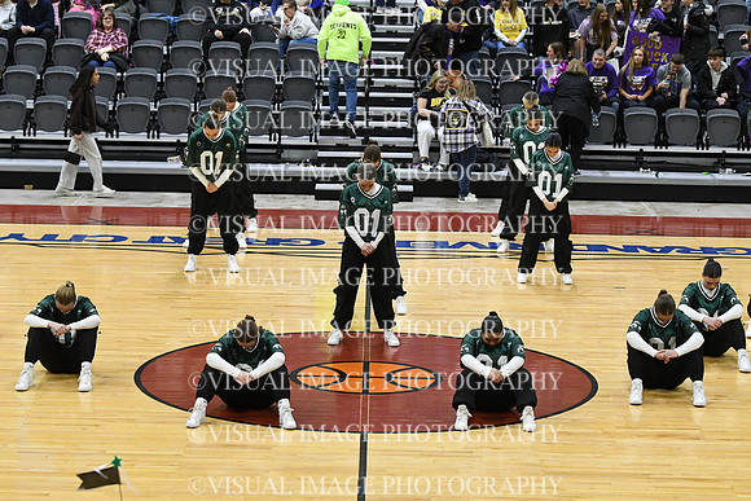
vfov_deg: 13.0
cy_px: 250
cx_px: 376
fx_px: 2191
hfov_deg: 19.5
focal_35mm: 105
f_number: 4
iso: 3200
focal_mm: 70
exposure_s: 1/250
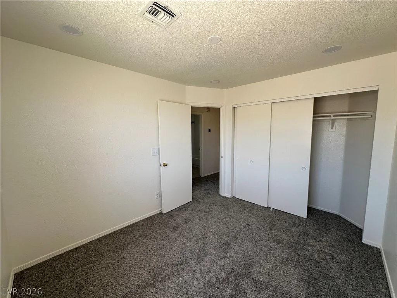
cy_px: 149
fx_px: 161
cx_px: 198
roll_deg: -0.3
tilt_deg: -6.2
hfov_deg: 102.1
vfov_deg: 85.7
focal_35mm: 14
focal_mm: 2.22
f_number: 2.2
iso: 80
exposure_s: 1/99
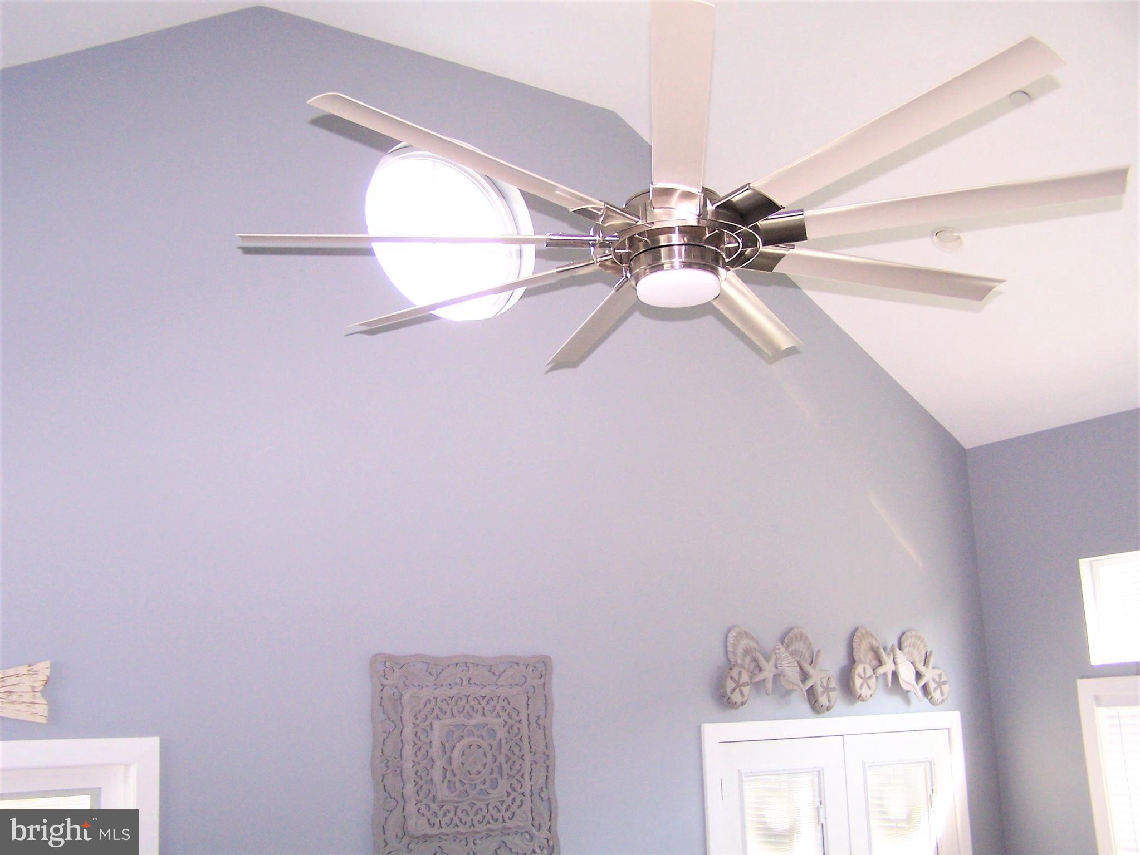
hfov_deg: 49.0
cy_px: 428
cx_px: 570
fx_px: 1252
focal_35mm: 38
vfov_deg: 37.7
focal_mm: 6.3
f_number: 2.8
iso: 140
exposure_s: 1/60
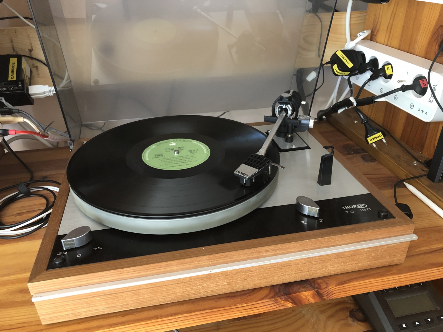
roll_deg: +0.8
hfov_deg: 63.4
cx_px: 222
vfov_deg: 49.7
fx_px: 358
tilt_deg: -28.3
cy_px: 166
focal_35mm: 28
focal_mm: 3.99
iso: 100
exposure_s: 1/15
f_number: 1.8
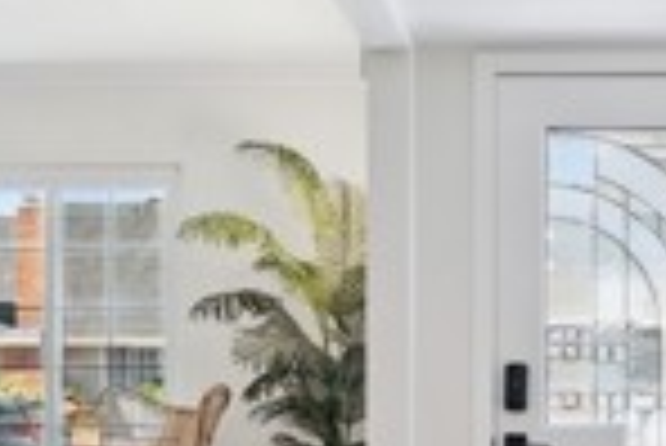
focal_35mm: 69
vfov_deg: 19.4
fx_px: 1278
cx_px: 756
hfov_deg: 26.6
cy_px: 408
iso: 160
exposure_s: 1/15
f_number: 8
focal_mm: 16
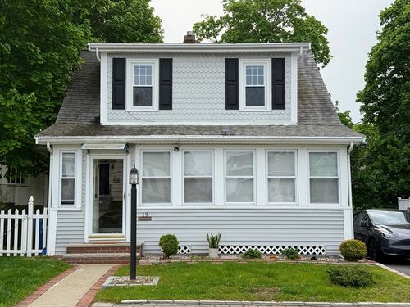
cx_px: 205
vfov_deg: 30.3
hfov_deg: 39.7
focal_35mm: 48
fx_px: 569
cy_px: 154
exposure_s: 1/2494
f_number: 1.78
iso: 80
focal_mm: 6.76
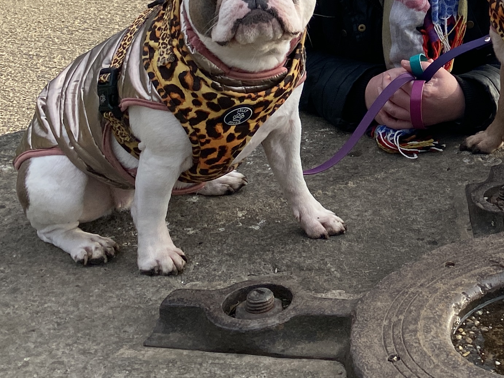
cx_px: 672
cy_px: -127
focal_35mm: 76
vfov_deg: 18.0
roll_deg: -2.7
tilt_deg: -7.4
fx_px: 1107
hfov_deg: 22.6
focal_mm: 4.25
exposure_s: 1/912
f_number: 1.8
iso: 32
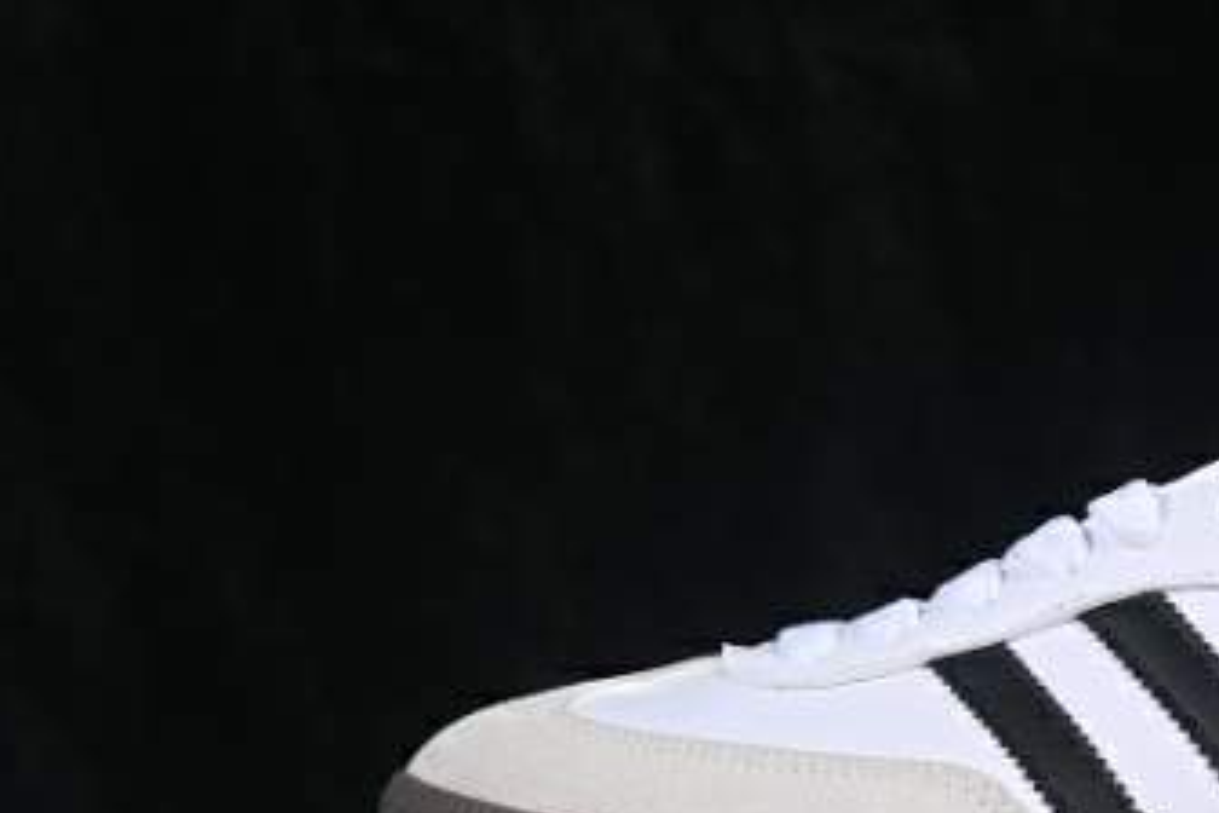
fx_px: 5519
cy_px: 436
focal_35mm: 163
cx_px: 1223
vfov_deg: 8.4
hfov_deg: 12.5
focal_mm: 50
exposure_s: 1/80
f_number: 8
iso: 160
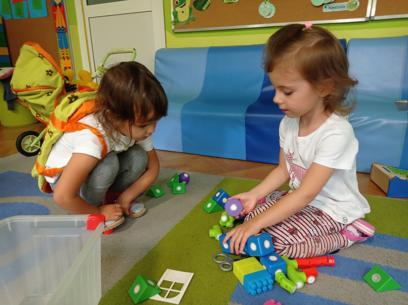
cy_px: 152
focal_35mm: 28
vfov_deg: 49.7
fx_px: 330
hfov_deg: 63.5
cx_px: 204
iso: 397
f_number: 1.79
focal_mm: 4.74
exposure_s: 1/25
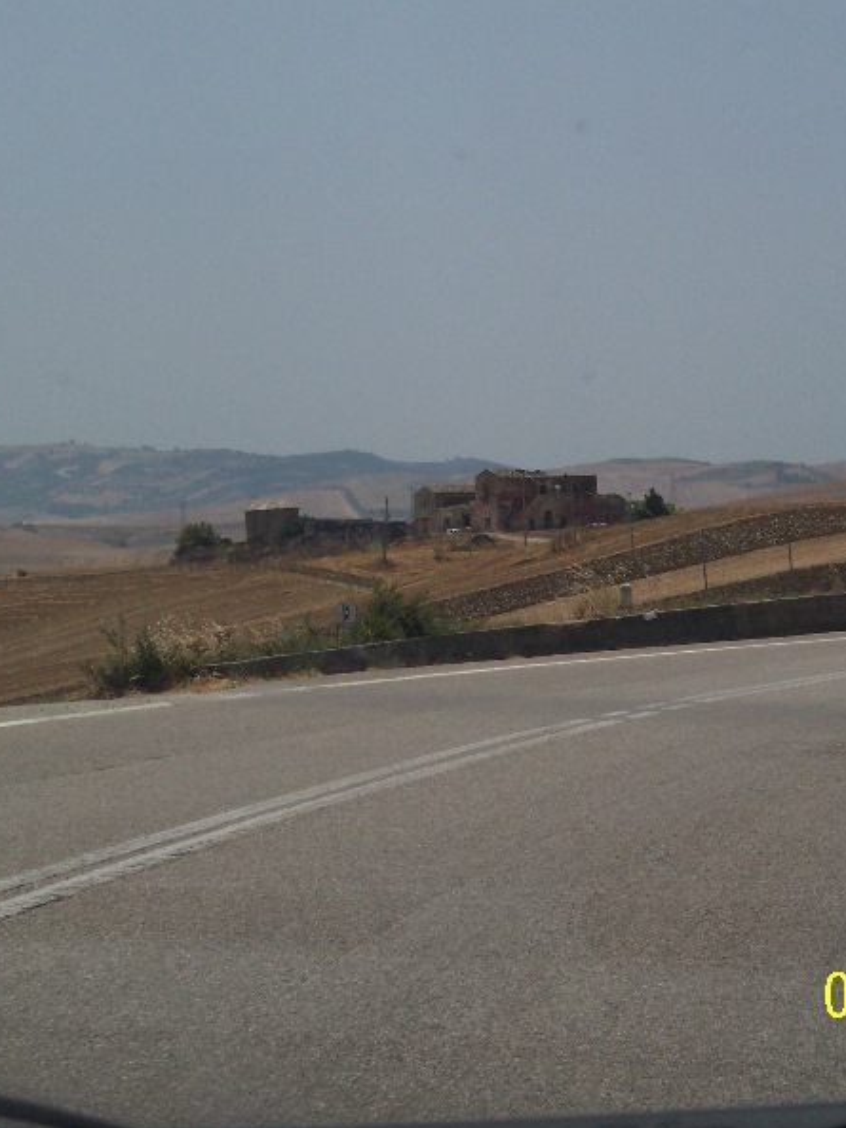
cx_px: 433
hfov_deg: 12.4
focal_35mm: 120
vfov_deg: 16.4
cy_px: 567
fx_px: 3909
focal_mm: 18.7
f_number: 6.7
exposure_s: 1/700
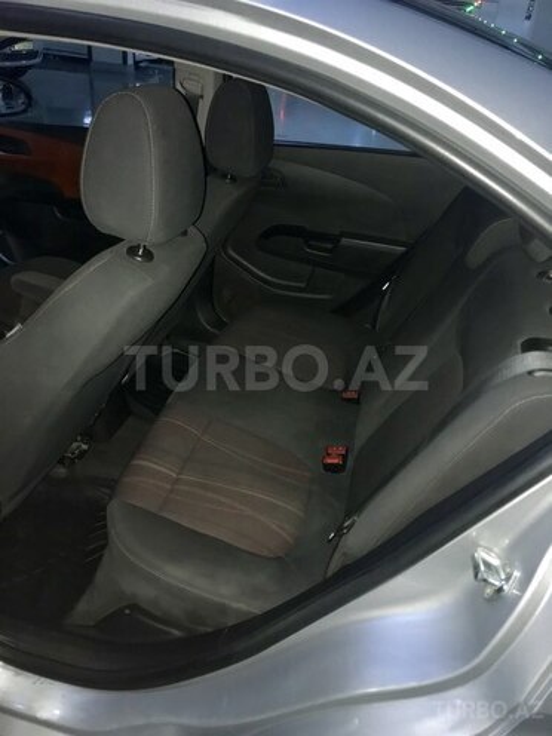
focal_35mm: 28
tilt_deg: -28.9
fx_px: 595
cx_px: 276
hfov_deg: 49.7
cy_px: 368
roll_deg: -5.0
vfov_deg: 63.4
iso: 64
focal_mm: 3.99
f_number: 1.8
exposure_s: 1/17
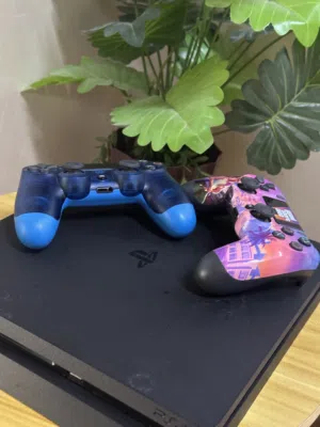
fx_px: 592
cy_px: 214
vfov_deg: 39.7
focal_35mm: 48
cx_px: 160
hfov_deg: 30.3
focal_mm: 6.86
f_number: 1.78
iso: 500
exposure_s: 1/25
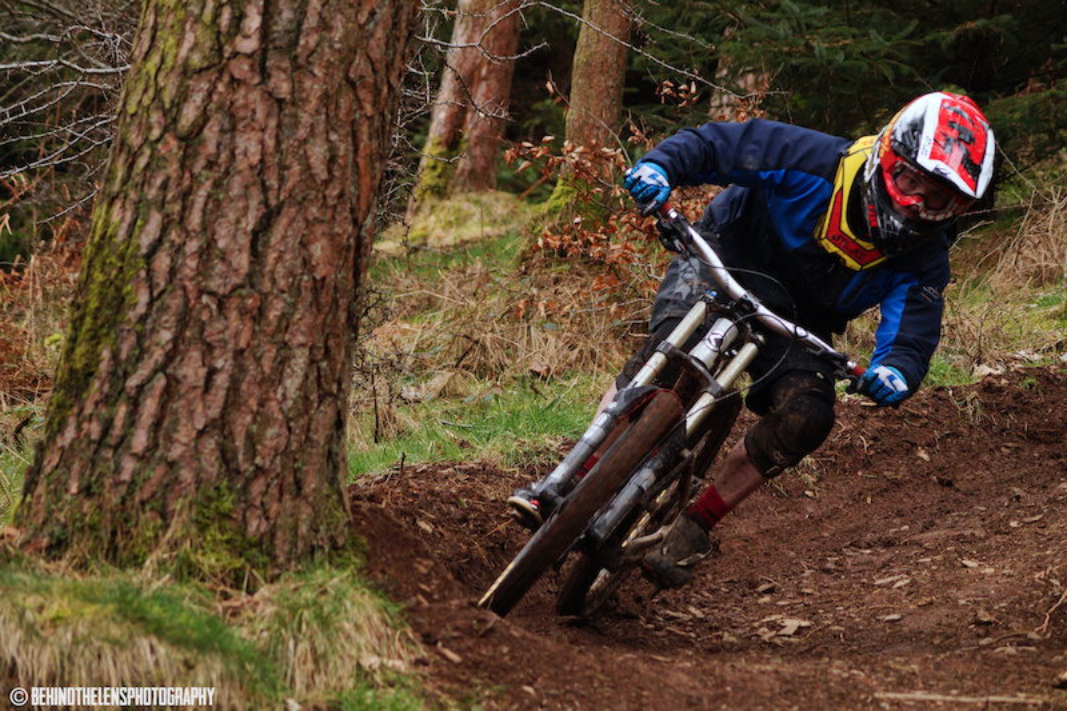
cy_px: 356
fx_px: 4889
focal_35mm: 165
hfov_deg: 12.5
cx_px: 534
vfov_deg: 8.3
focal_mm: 110
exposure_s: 1/500
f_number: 5.6
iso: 800
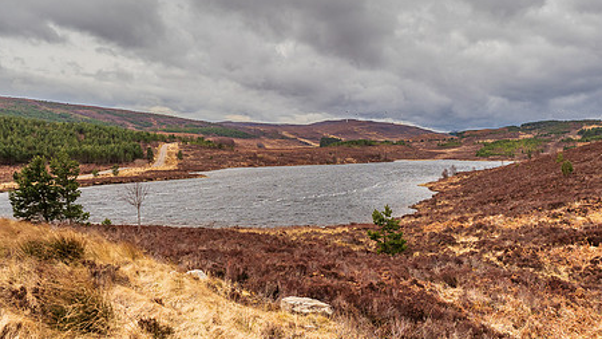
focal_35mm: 34
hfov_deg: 58.0
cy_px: 119
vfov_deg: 34.4
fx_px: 543
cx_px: 288
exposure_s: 1/320
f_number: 4
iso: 200
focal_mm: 12
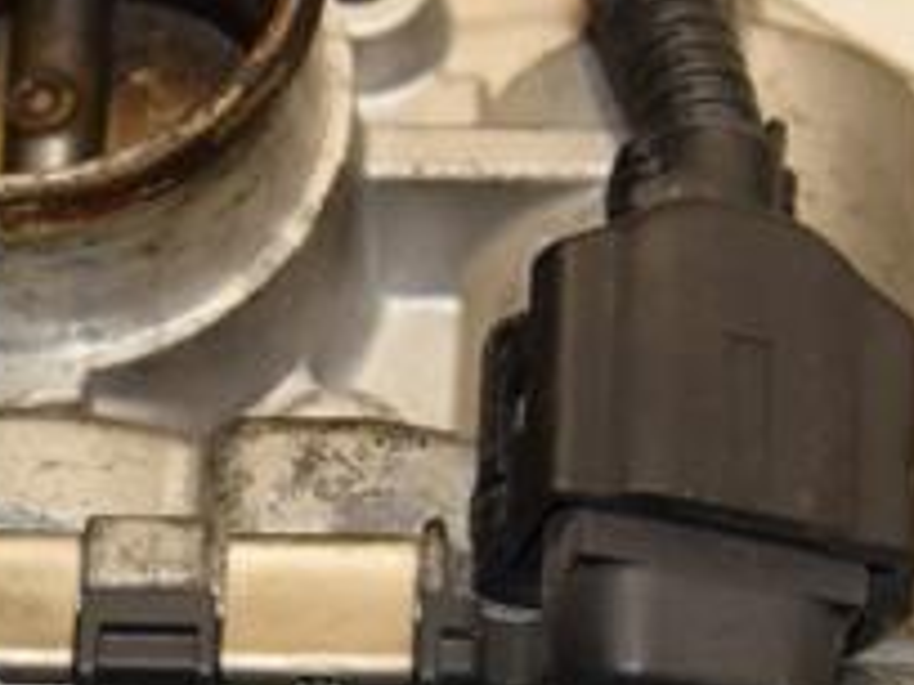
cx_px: 273
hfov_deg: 6.2
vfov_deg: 4.7
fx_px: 8381
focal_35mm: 317
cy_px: 461
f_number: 6.3
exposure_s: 1/200
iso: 800
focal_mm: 75
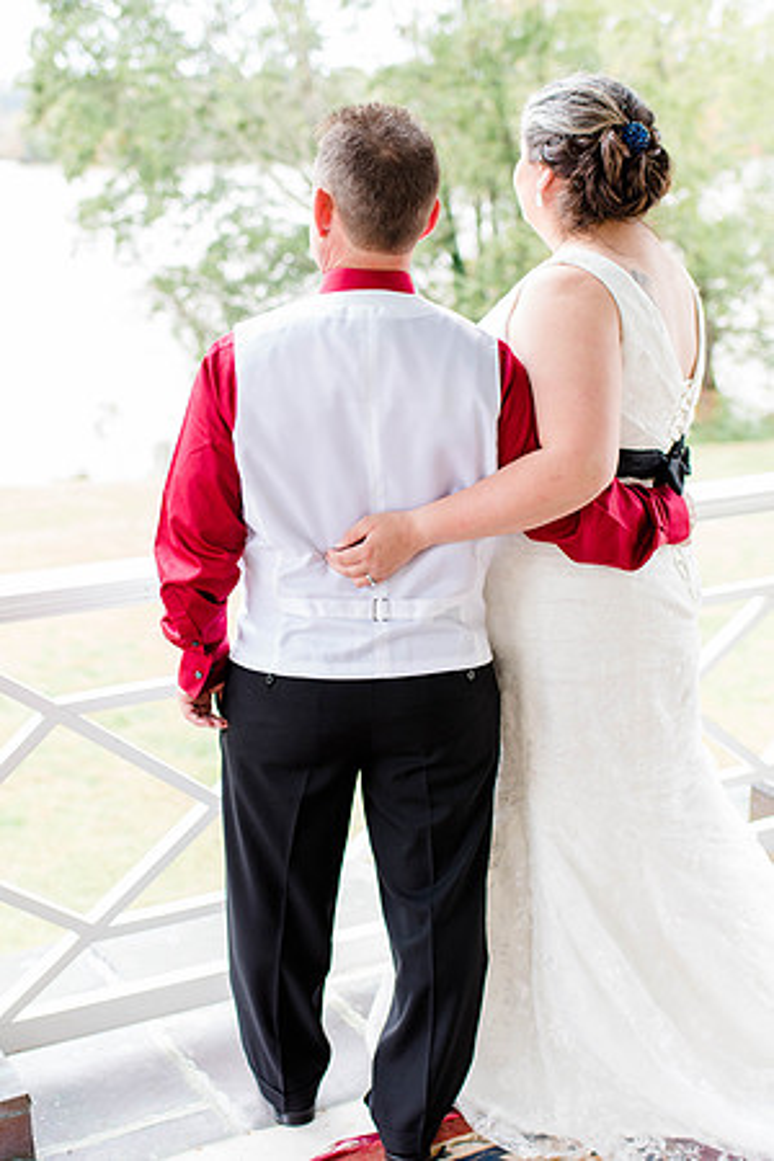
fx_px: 1693
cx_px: 387
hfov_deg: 25.8
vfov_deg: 37.9
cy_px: 580
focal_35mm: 52
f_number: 2.2
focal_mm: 35
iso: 320
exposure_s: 1/200
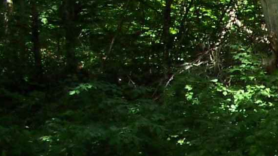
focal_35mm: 211
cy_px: 191
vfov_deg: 5.7
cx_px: 464
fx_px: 1555
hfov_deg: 9.8
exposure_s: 1/250
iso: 69
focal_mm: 5.85
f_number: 2.8
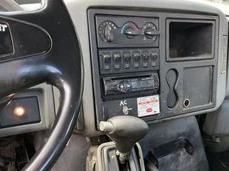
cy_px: 118
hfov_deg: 43.2
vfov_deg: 33.2
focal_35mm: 43
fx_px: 284
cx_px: 156
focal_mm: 3
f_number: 1.8
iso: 100
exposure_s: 1/60
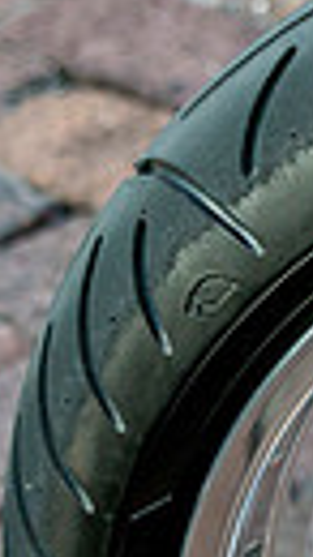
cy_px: 508
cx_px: 999
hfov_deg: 3.9
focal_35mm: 304
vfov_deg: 7.1
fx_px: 4491
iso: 800
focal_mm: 65
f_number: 4.8
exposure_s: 1/400
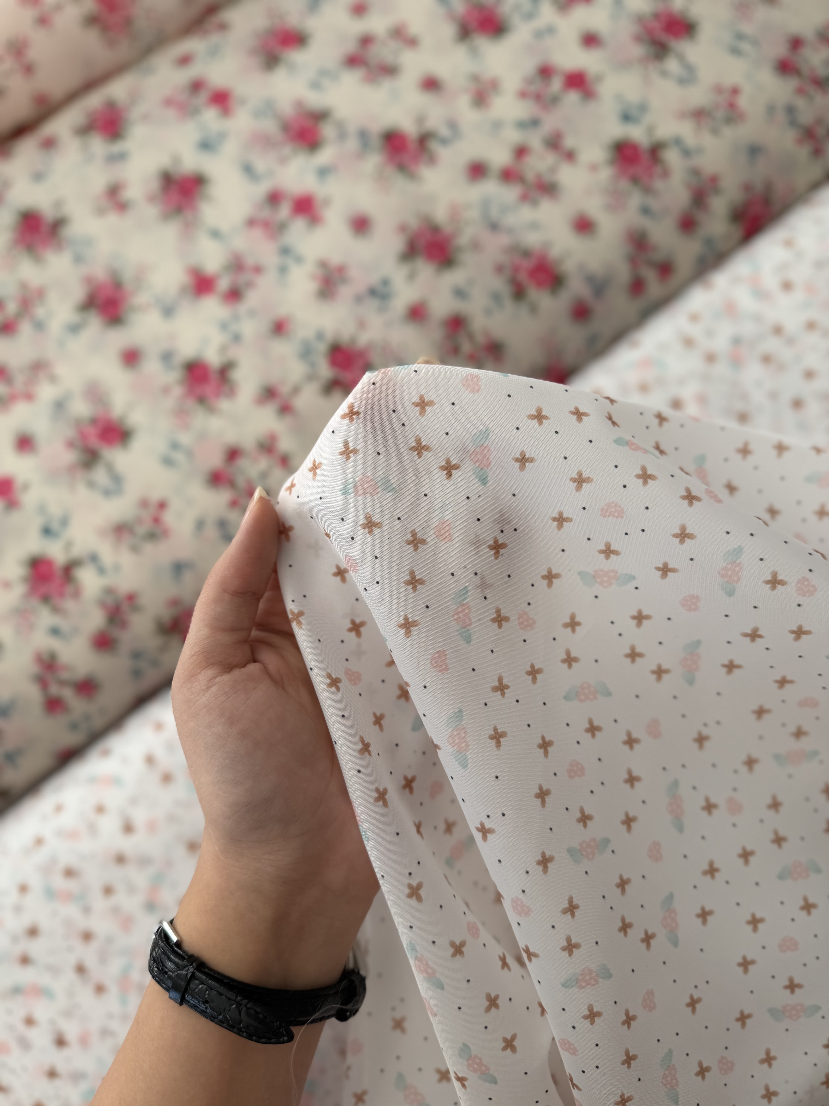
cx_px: 414
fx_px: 766
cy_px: 553
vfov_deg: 71.6
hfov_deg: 56.8
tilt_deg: -79.7
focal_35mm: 24
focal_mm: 6.76
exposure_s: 1/735
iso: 80
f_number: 1.78
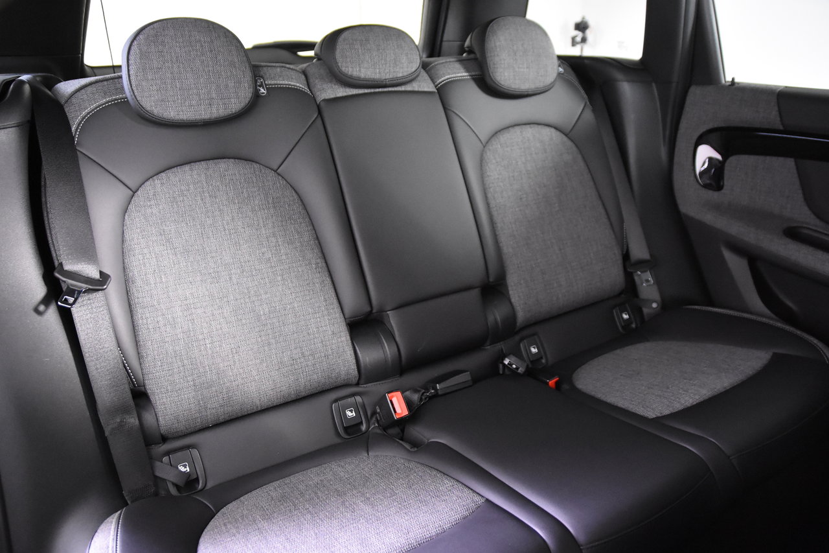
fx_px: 587
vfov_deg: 50.4
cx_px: 414
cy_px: 276
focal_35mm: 26
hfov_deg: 70.4
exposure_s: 1/25
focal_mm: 17
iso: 5000
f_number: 2.8
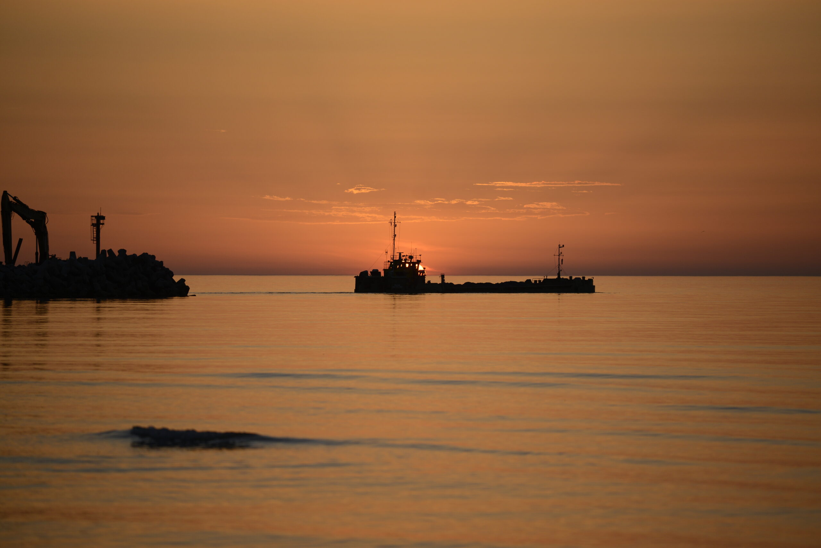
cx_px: 410
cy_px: 274
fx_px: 4220
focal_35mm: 185
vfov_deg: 7.4
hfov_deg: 11.1
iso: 320
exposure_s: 1/1600
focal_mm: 185
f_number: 4
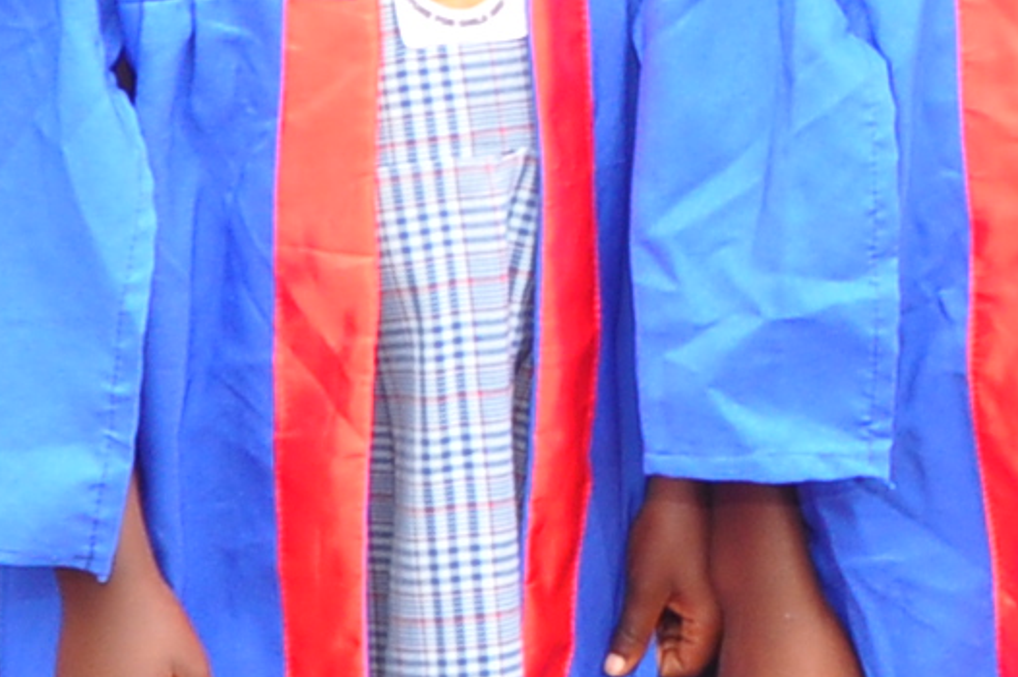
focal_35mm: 165
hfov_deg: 12.3
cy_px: -257
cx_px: 1070
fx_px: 4663
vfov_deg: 8.2
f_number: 7.1
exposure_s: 1/125
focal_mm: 18
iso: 320
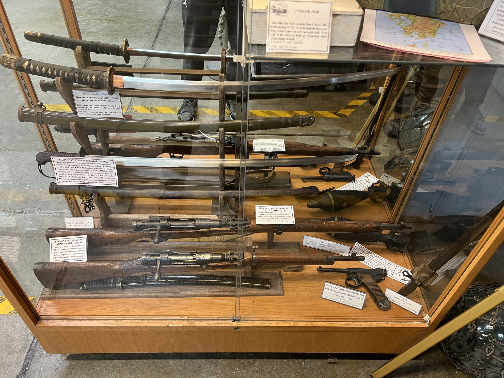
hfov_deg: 67.3
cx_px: 252
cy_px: 189
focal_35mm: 26
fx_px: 379
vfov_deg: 53.1
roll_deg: -2.4
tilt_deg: -44.4
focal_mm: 5.7
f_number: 1.5
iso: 160
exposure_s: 1/60
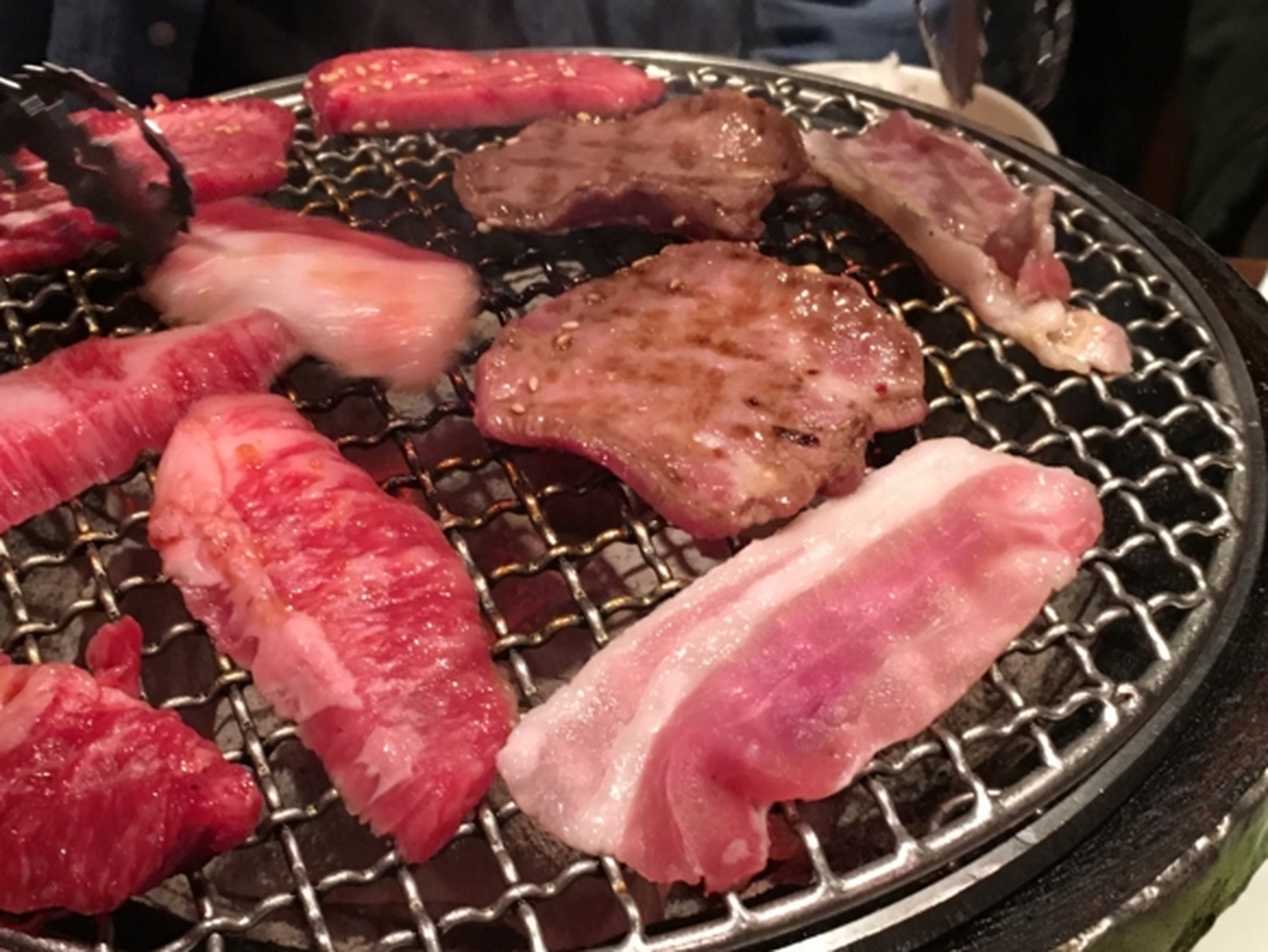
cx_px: 645
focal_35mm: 51
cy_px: 649
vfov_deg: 28.4
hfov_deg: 37.5
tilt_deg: -41.3
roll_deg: +3.1
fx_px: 1869
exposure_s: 1/30
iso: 200
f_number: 2.2
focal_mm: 4.15
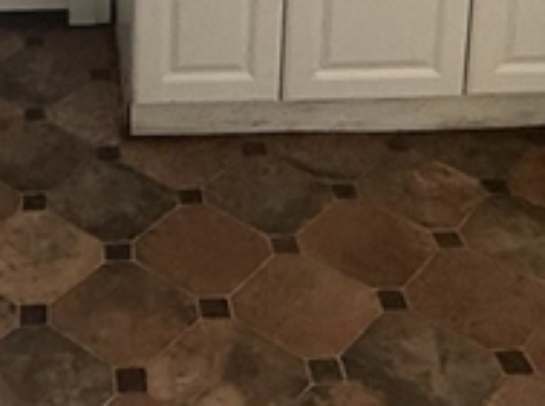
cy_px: -256
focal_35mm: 76
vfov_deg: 16.9
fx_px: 1194
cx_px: 124
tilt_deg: -13.3
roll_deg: -1.4
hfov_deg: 25.3
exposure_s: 1/92
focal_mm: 2.22
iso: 320
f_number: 2.2
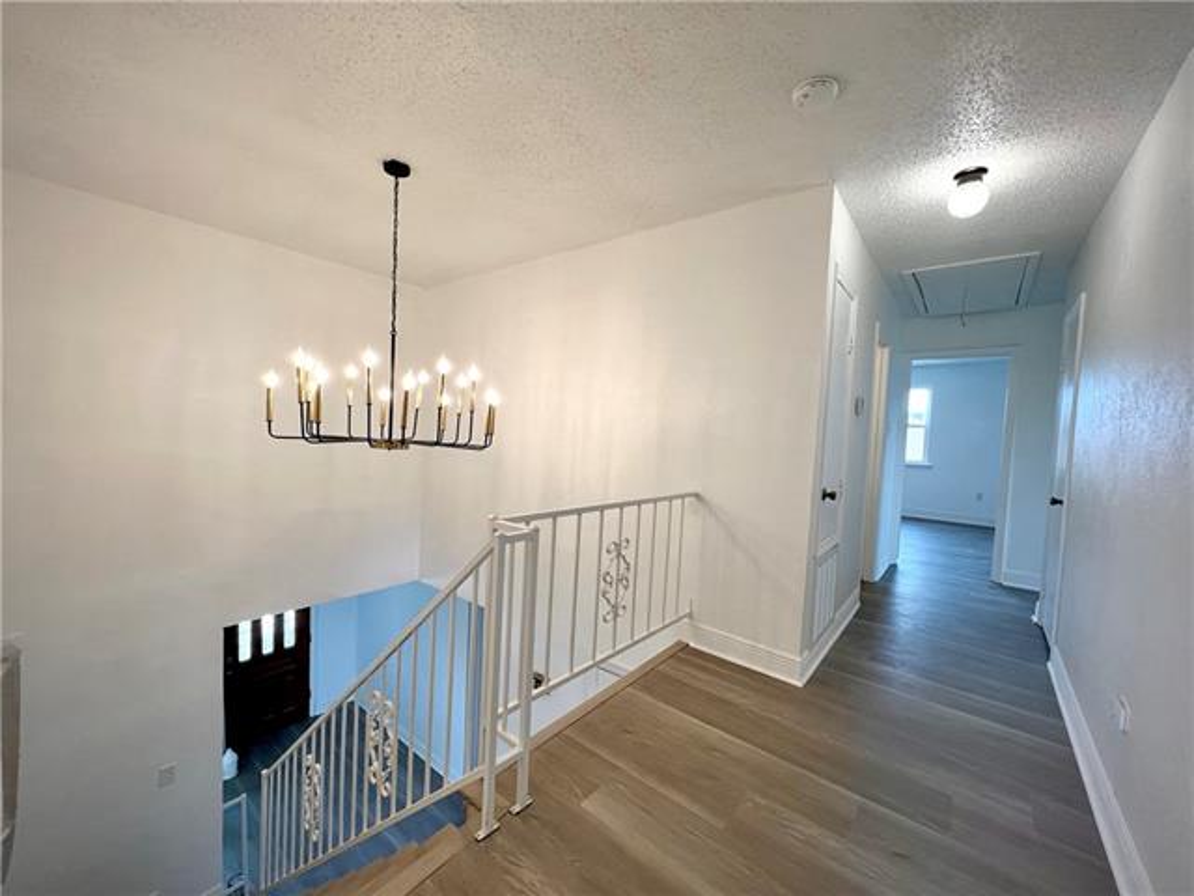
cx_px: 597
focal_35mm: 13
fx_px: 448
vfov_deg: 89.9
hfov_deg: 106.2
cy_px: 448
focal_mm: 1.57
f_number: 1.8
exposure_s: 1/120
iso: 50
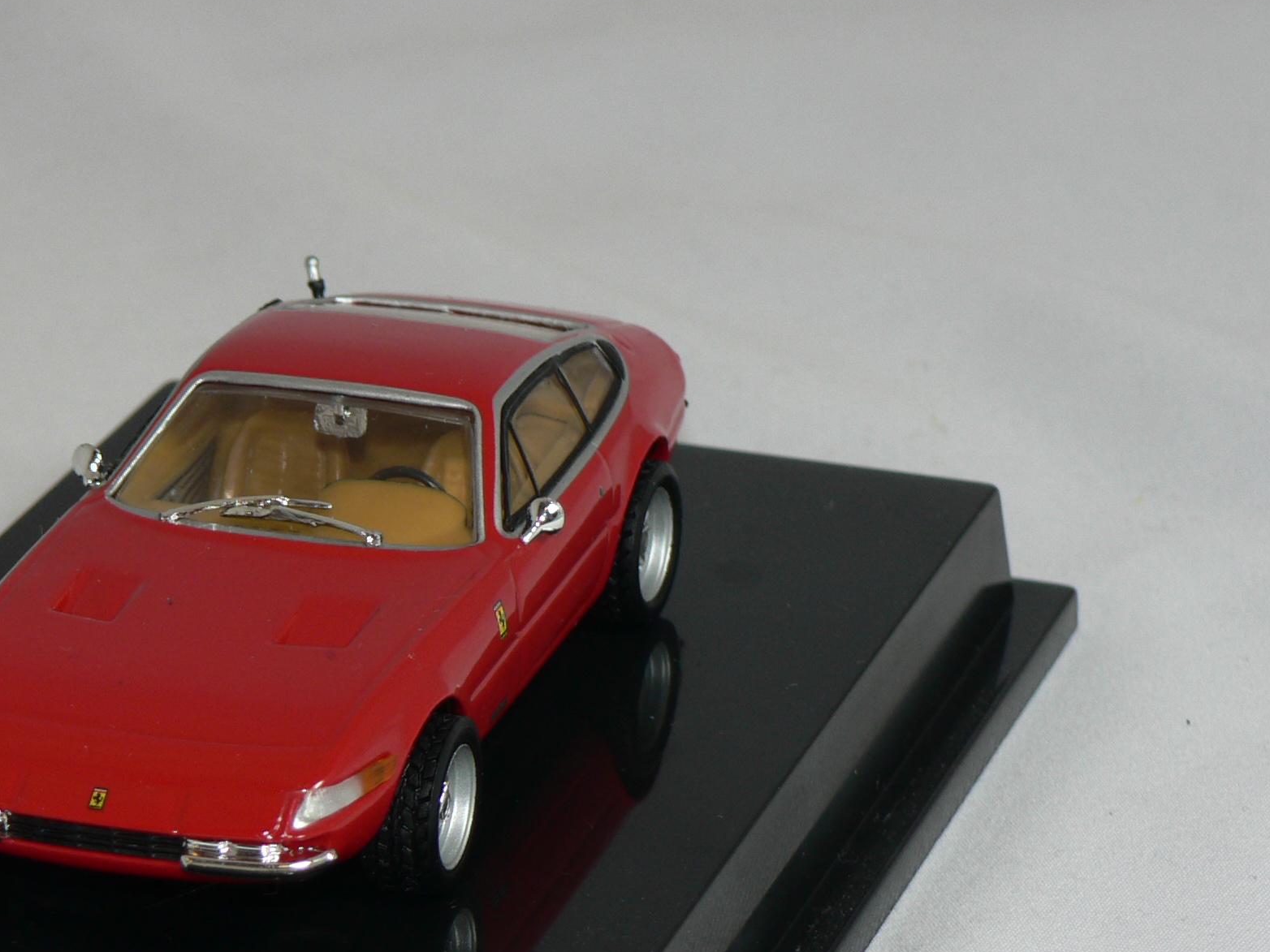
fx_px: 6127
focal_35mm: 167
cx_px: 232
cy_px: 612
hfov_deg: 11.8
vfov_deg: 8.9
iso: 80
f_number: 3.2
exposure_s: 1/60
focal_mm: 16.9
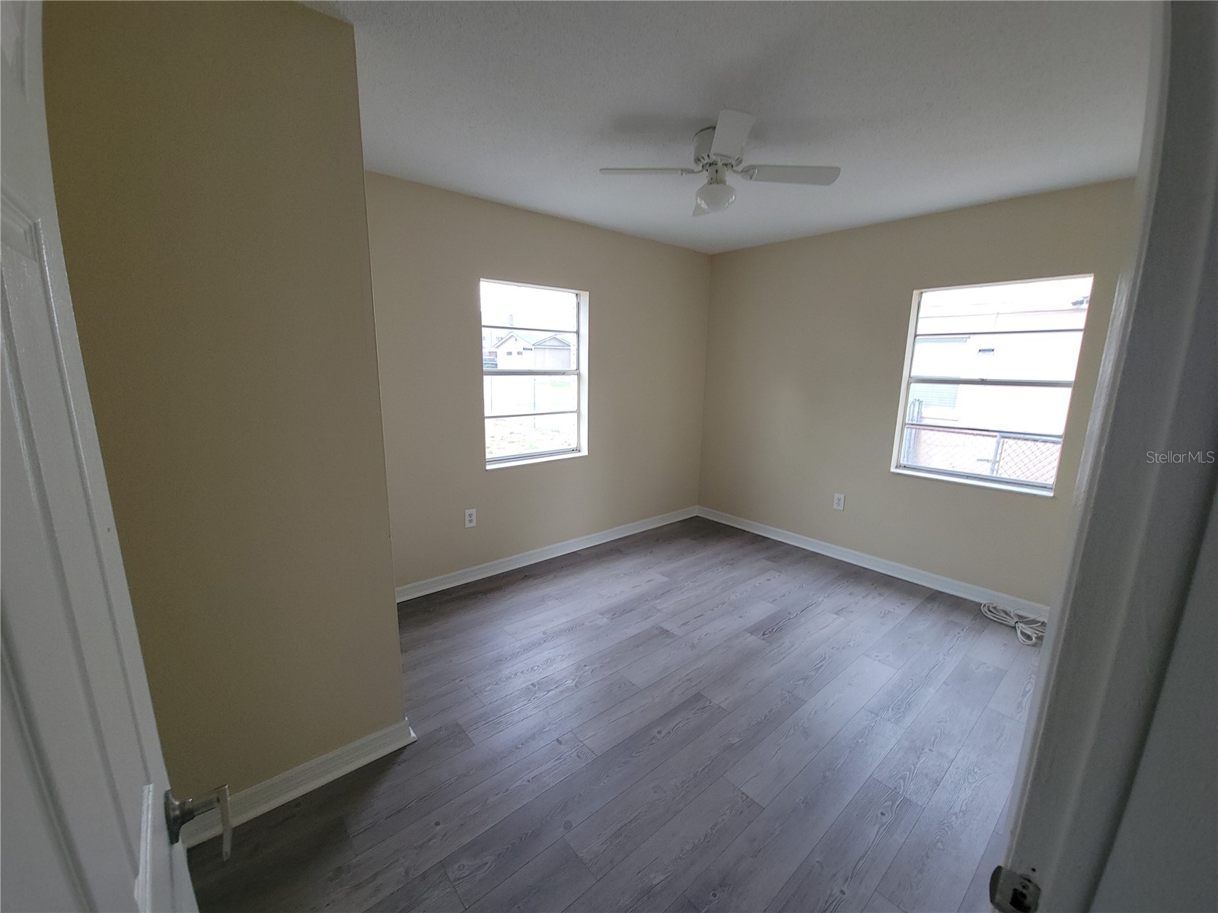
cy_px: 456
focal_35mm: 13
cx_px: 609
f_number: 2.2
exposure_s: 1/60
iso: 50
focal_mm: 2.2
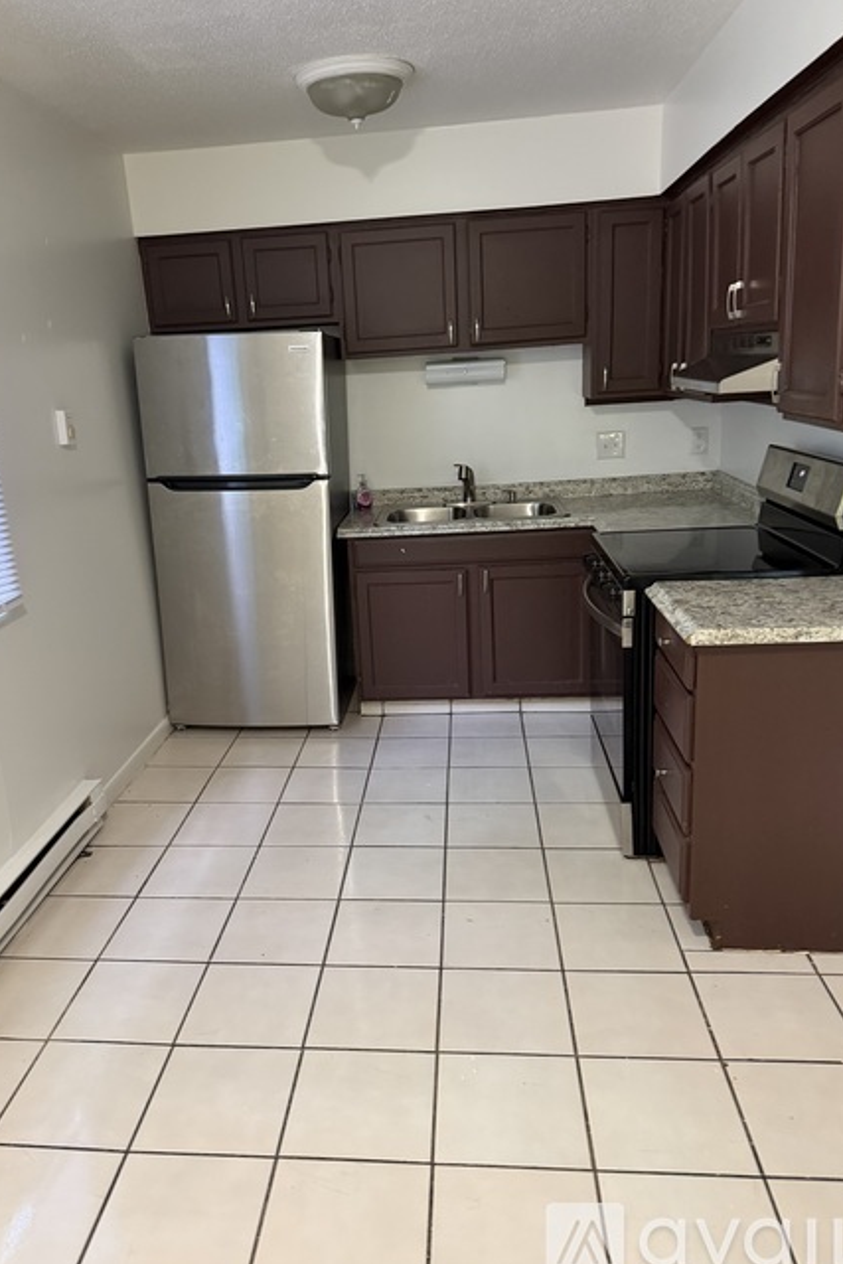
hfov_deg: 49.5
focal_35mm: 26
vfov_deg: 69.4
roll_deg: +5.3
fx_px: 913
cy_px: 623
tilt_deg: -16.4
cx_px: 371
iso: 400
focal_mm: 6.76
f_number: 1.78
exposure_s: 1/60
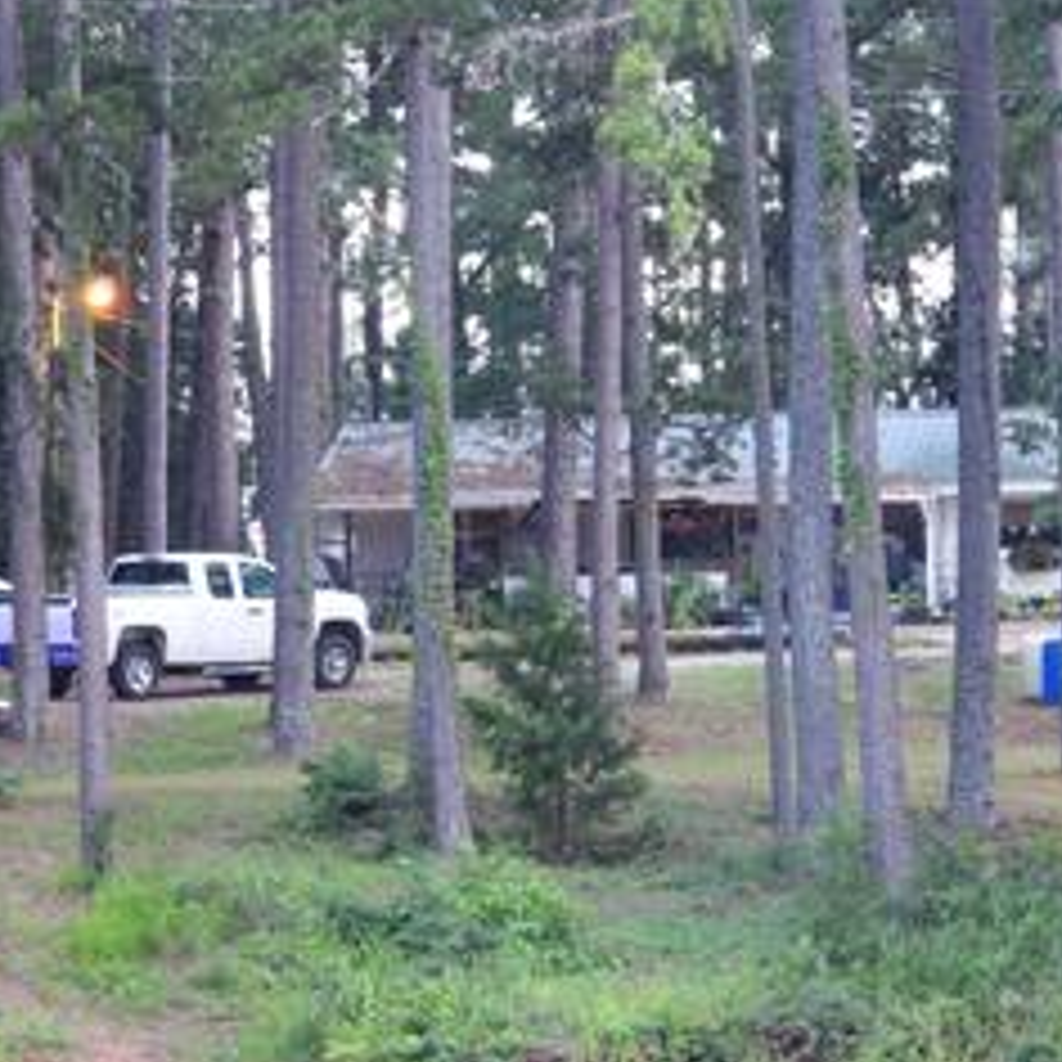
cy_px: 522
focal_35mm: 217
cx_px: 718
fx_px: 7532
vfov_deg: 8.1
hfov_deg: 8.1
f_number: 4
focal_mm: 30.5
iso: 800
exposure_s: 1/5
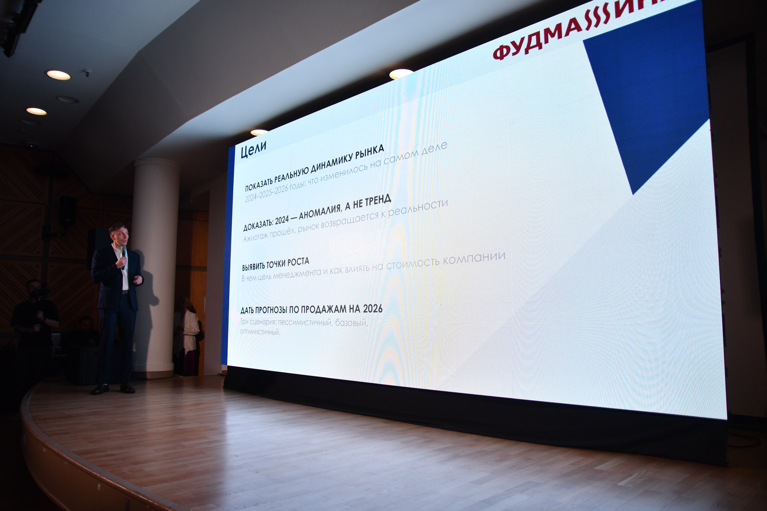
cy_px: 256
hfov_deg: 71.5
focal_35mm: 25
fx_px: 533
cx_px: 384
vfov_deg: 51.3
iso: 400
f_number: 2.8
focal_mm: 17
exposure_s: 1/200
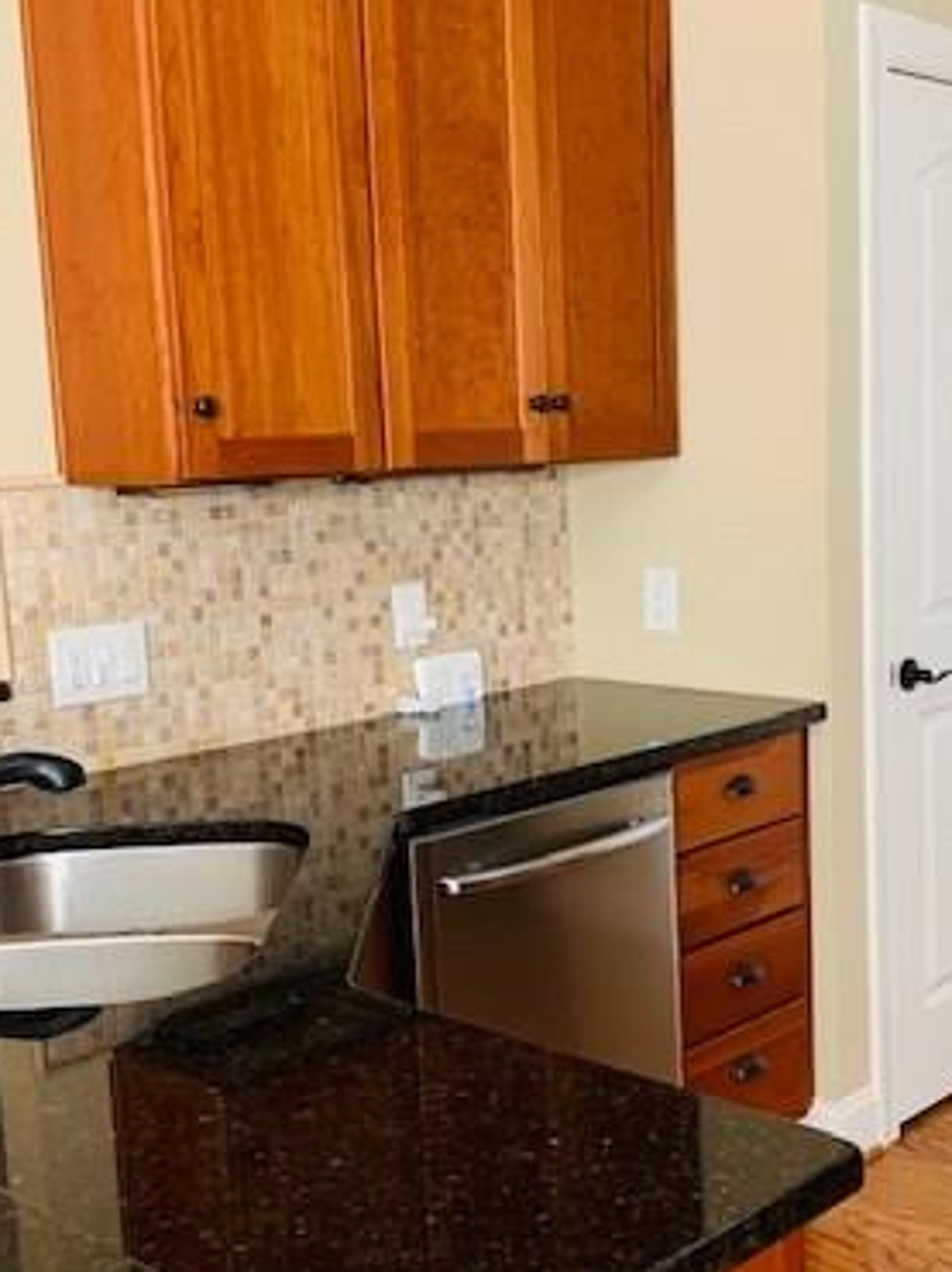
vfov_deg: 42.0
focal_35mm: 45
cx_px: 584
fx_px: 1652
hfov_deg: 32.0
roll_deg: +2.5
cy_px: 712
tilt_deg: -8.8
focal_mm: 4.25
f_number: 1.8
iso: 160
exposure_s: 1/60
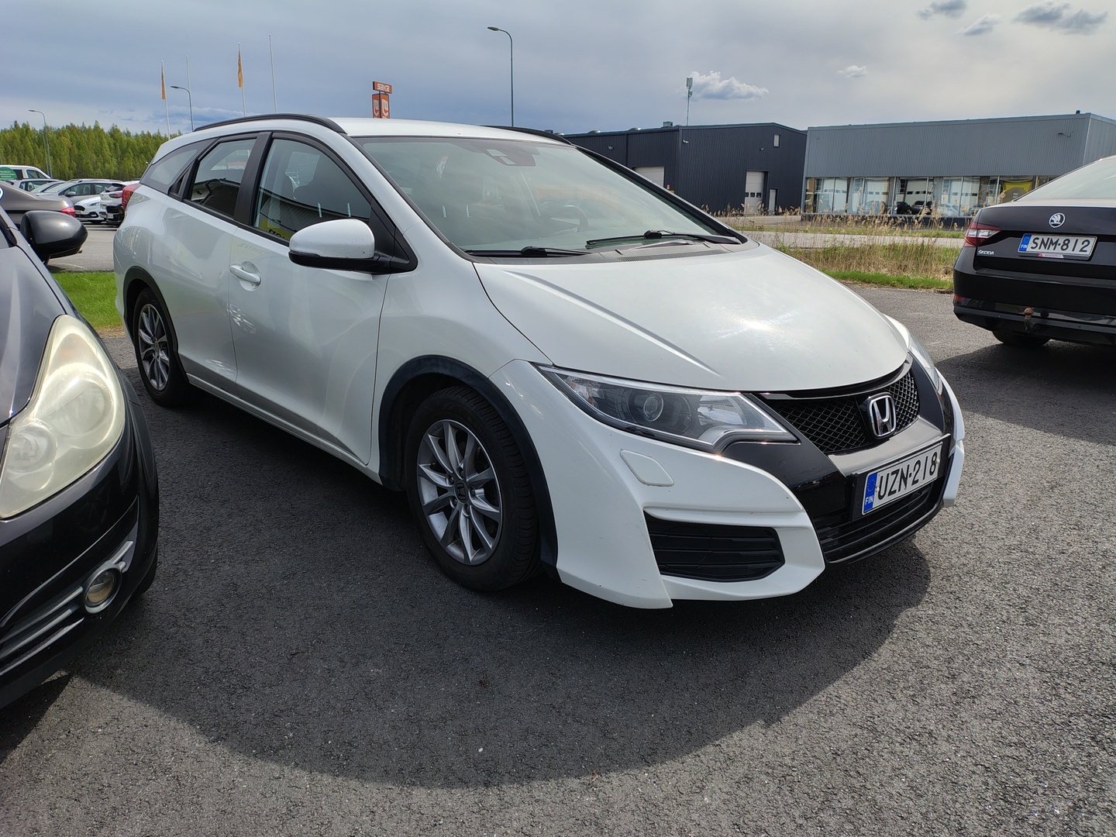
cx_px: 558
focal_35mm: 25
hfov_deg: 69.4
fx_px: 806
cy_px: 418
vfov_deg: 54.9
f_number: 1.7
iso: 145
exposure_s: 1/1561
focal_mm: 4.71
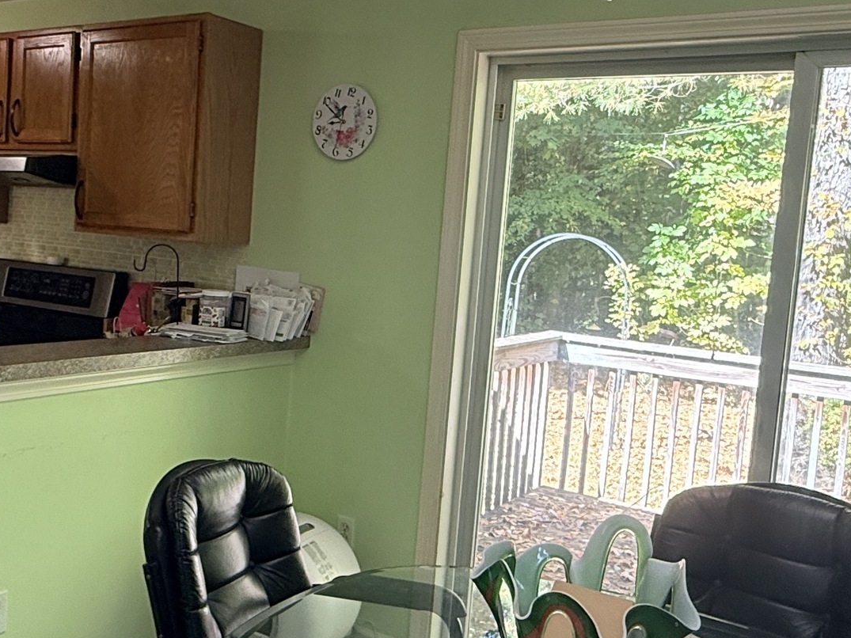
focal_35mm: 40
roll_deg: -4.1
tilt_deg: -5.1
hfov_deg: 46.1
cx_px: 283
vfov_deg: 36.0
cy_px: 315
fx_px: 983
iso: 160
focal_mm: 2.22
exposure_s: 1/120
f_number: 2.2
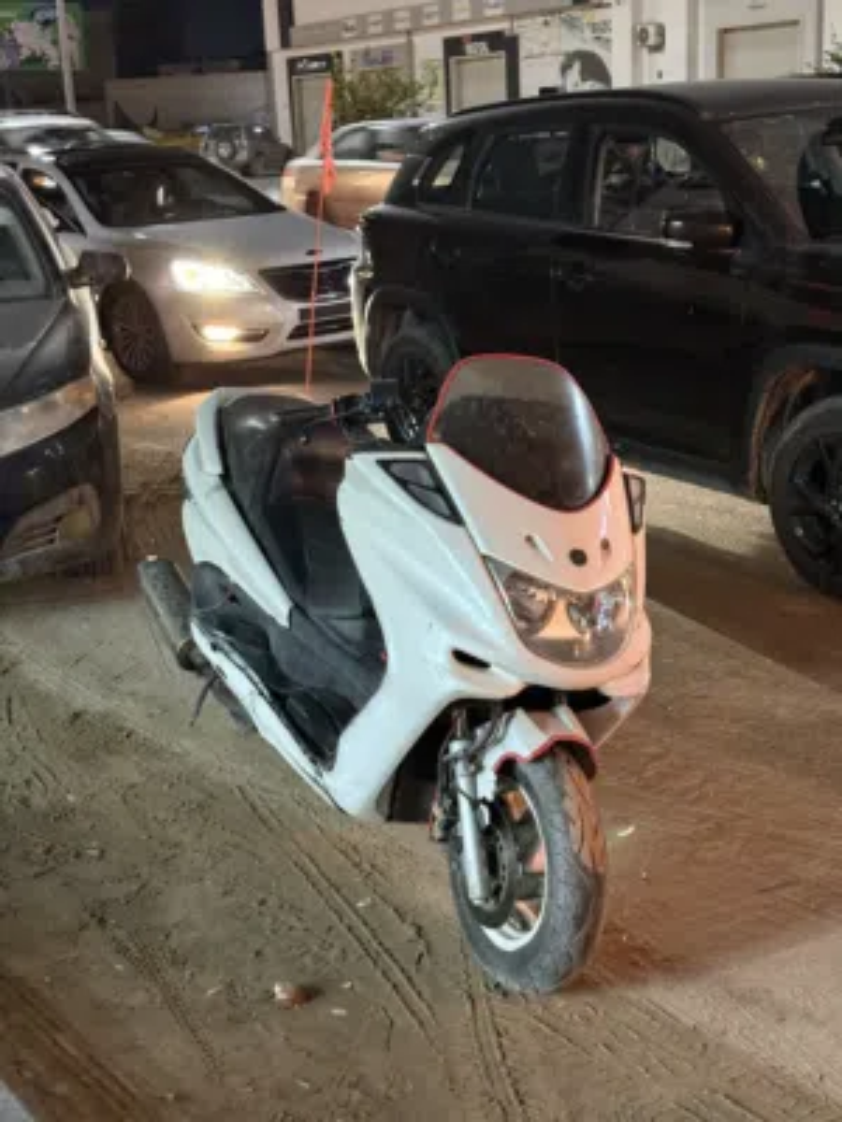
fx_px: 1557
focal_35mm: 48
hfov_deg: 30.3
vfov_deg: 39.7
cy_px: 561
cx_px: 421
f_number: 1.78
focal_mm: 6.76
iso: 500
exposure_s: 1/25
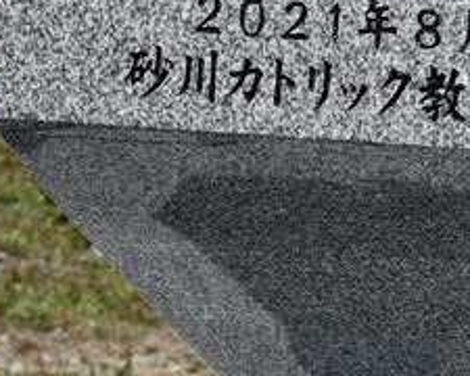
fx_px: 7372
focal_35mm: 530
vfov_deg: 2.9
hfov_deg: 3.6
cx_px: 414
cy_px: 304
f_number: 10
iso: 100
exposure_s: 1/400
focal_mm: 85
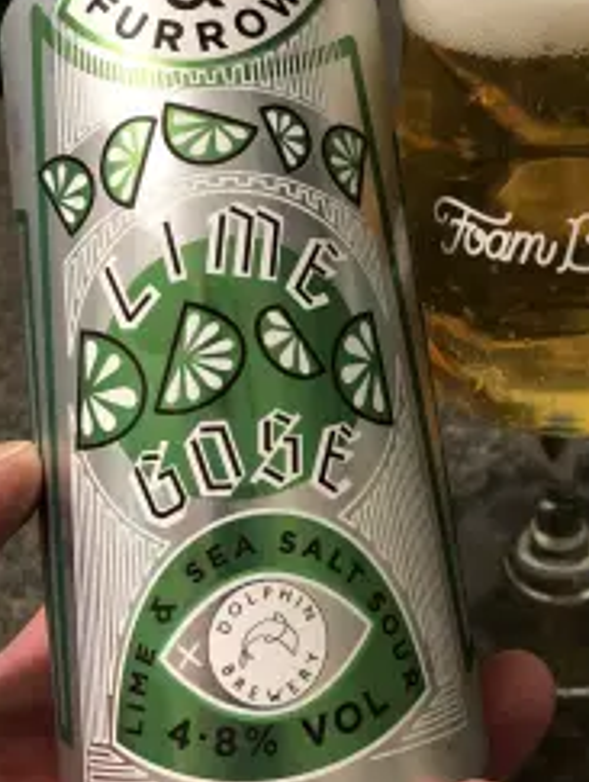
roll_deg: +4.6
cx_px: 399
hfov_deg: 31.3
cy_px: 338
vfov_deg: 41.1
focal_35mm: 46
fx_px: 1041
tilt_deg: -33.4
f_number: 1.8
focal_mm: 3.99
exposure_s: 1/15
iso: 100
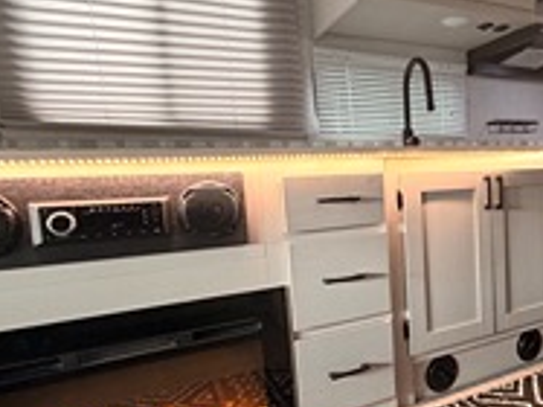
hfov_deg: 56.0
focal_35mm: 30
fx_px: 470
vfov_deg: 46.6
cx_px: 430
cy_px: 230
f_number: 2.2
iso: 400
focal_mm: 2.22
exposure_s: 1/52
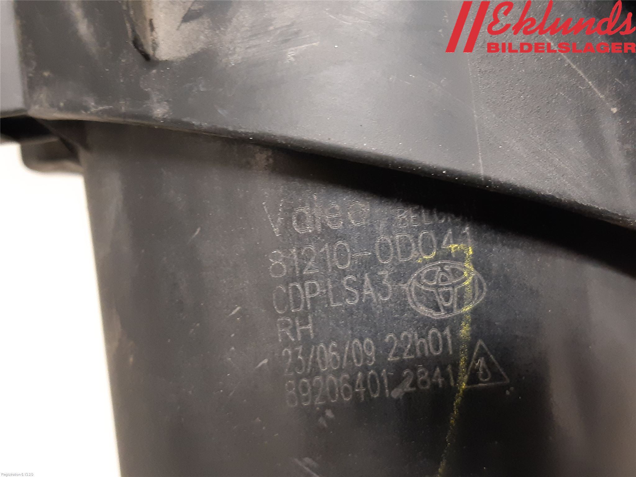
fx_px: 478
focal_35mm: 26
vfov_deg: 53.1
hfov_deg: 67.3
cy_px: 238
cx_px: 318
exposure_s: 1/25
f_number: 1.7
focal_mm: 3.93
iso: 250
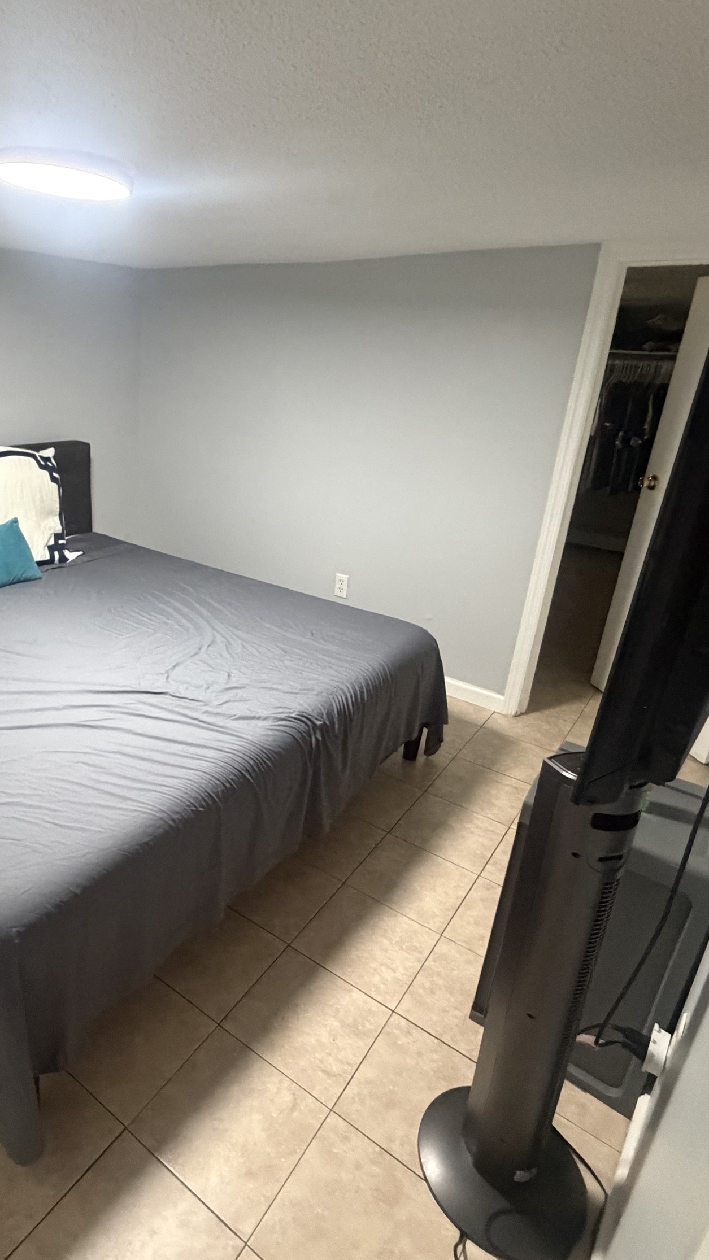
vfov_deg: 83.8
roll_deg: -1.2
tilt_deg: -21.1
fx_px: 702
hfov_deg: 52.3
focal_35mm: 21
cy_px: 616
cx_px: 224
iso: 800
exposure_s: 1/60
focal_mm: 2.22
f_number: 2.2
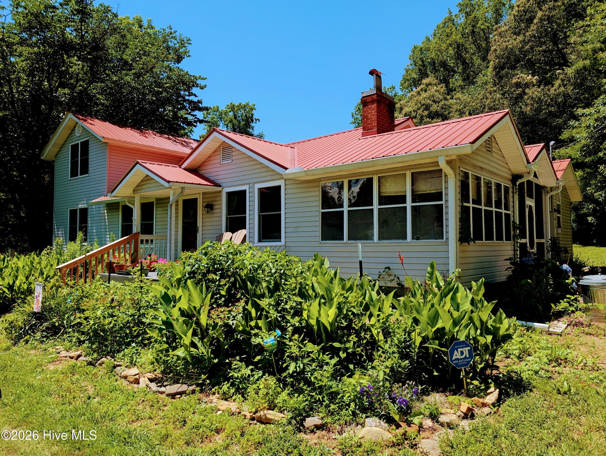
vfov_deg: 56.9
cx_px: 303
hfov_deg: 71.5
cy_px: 228
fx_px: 421
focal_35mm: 24
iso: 20
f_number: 1.68
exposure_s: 1/718
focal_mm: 6.9
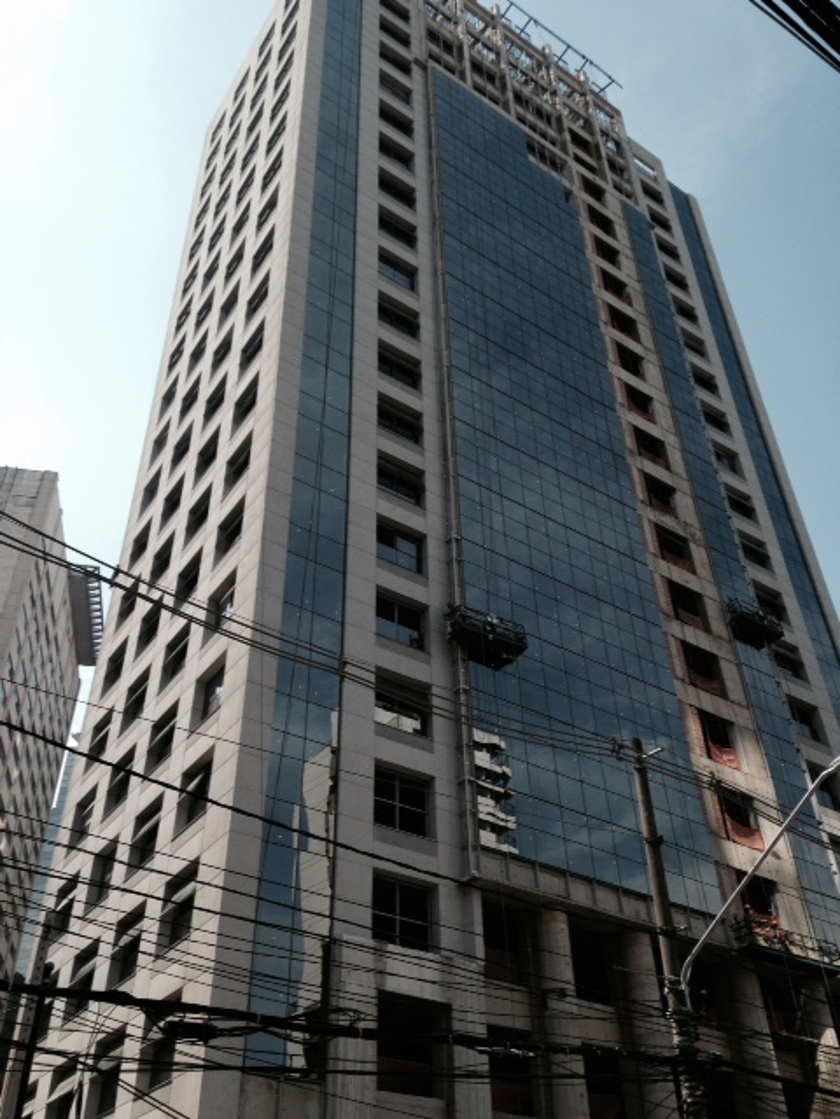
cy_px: 560
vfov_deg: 55.4
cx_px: 420
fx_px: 1068
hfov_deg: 42.9
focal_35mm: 33
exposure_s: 1/1550
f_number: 2.4
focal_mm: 4.12
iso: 50
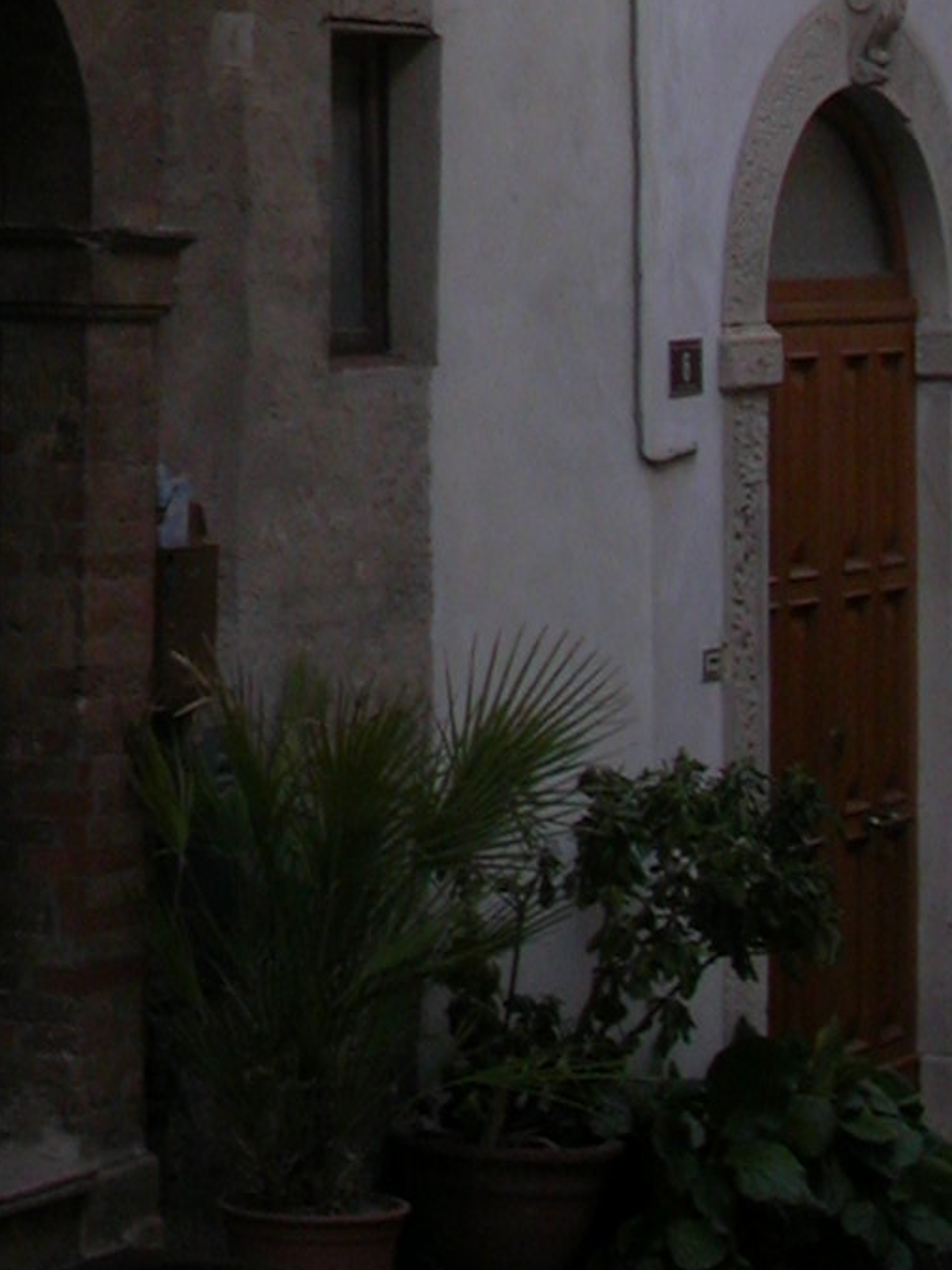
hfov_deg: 11.2
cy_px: -568
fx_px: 4695
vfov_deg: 14.5
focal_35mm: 128
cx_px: -405
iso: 100
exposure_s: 1/248
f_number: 6
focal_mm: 7.85
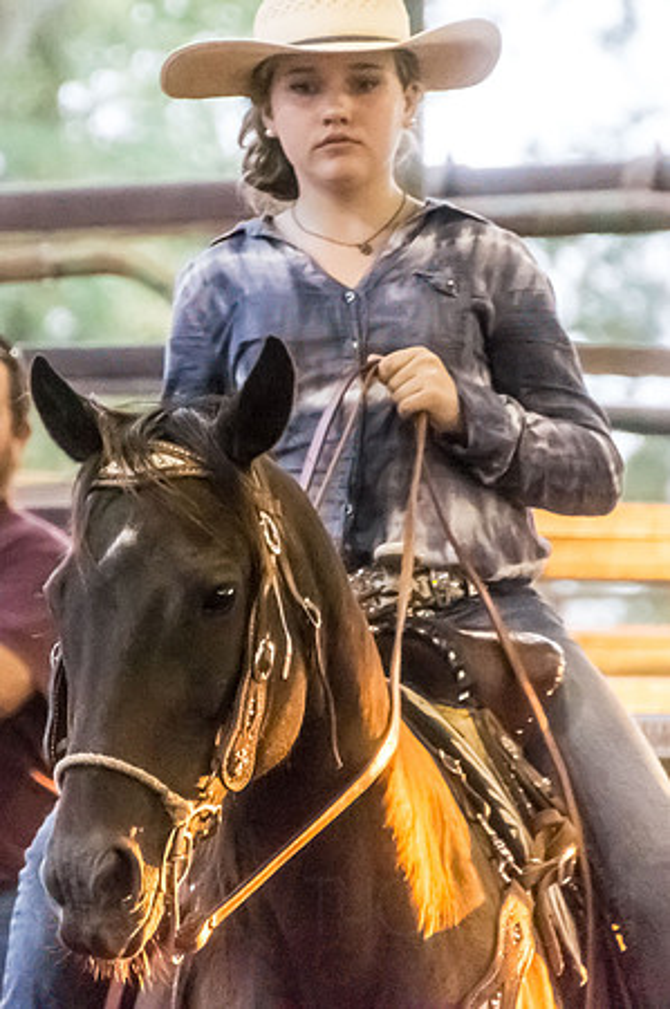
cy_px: 504
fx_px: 15810
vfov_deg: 3.7
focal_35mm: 565
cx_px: 238
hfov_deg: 2.4
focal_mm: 250
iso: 6400
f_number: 6.3
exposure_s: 1/200
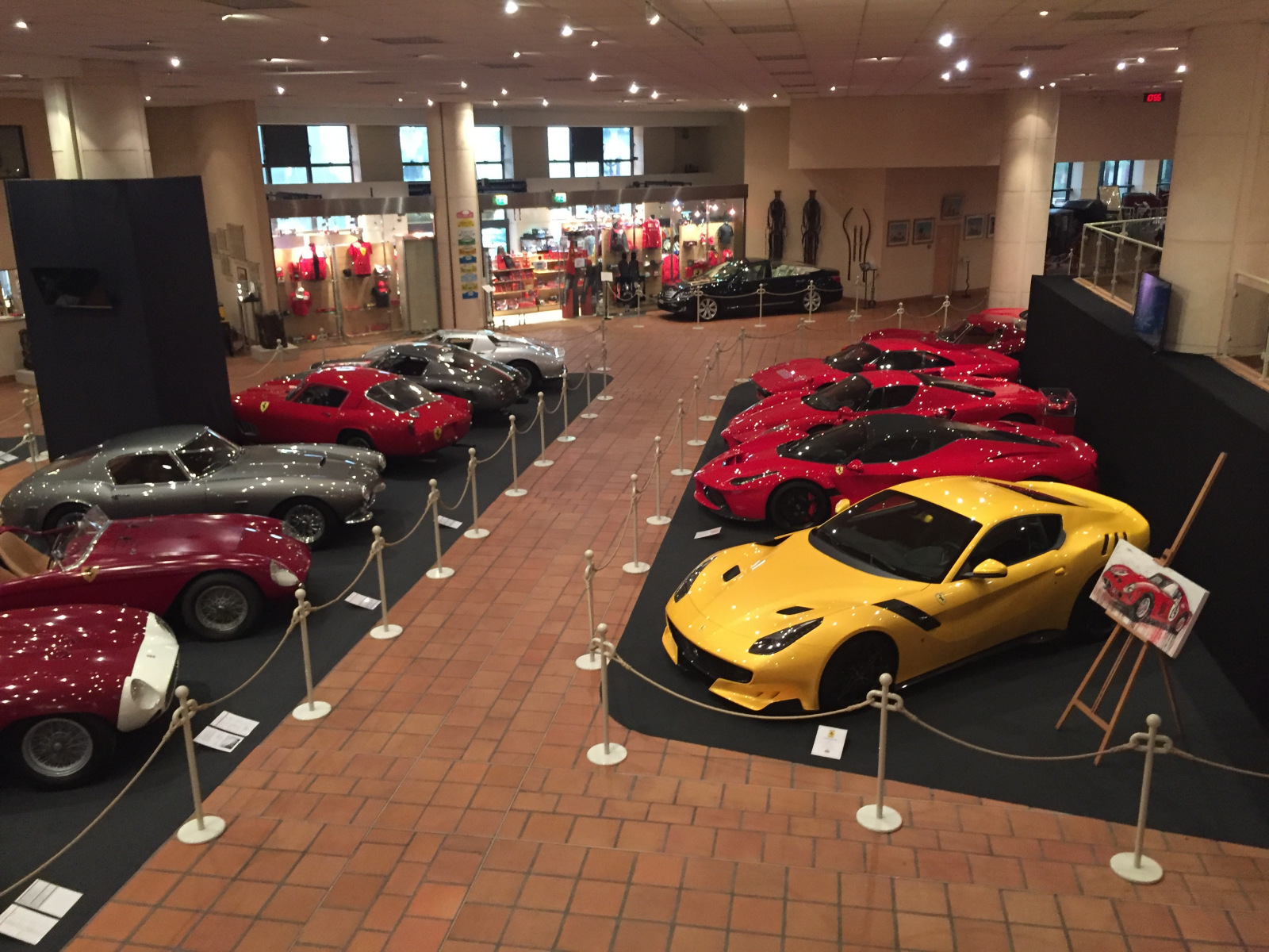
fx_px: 1063
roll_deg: +0.4
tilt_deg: -16.1
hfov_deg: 61.7
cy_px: 476
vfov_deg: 48.2
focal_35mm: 29
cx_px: 634
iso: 250
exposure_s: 1/17
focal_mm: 4.15
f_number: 2.2
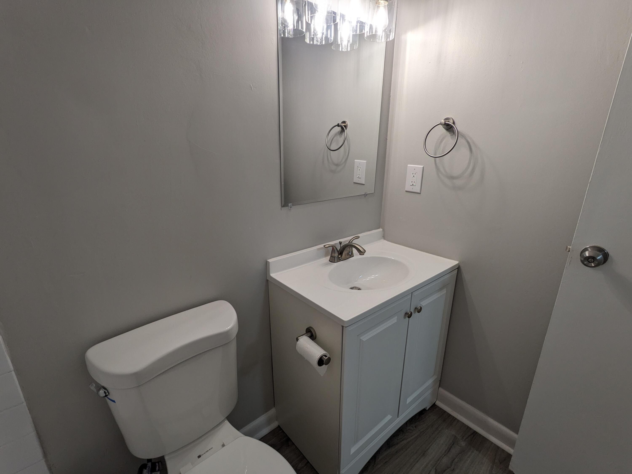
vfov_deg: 78.1
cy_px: 237
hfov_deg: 94.5
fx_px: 292
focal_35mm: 16
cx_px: 316
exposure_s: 1/120
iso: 46
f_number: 2.2
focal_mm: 2.22
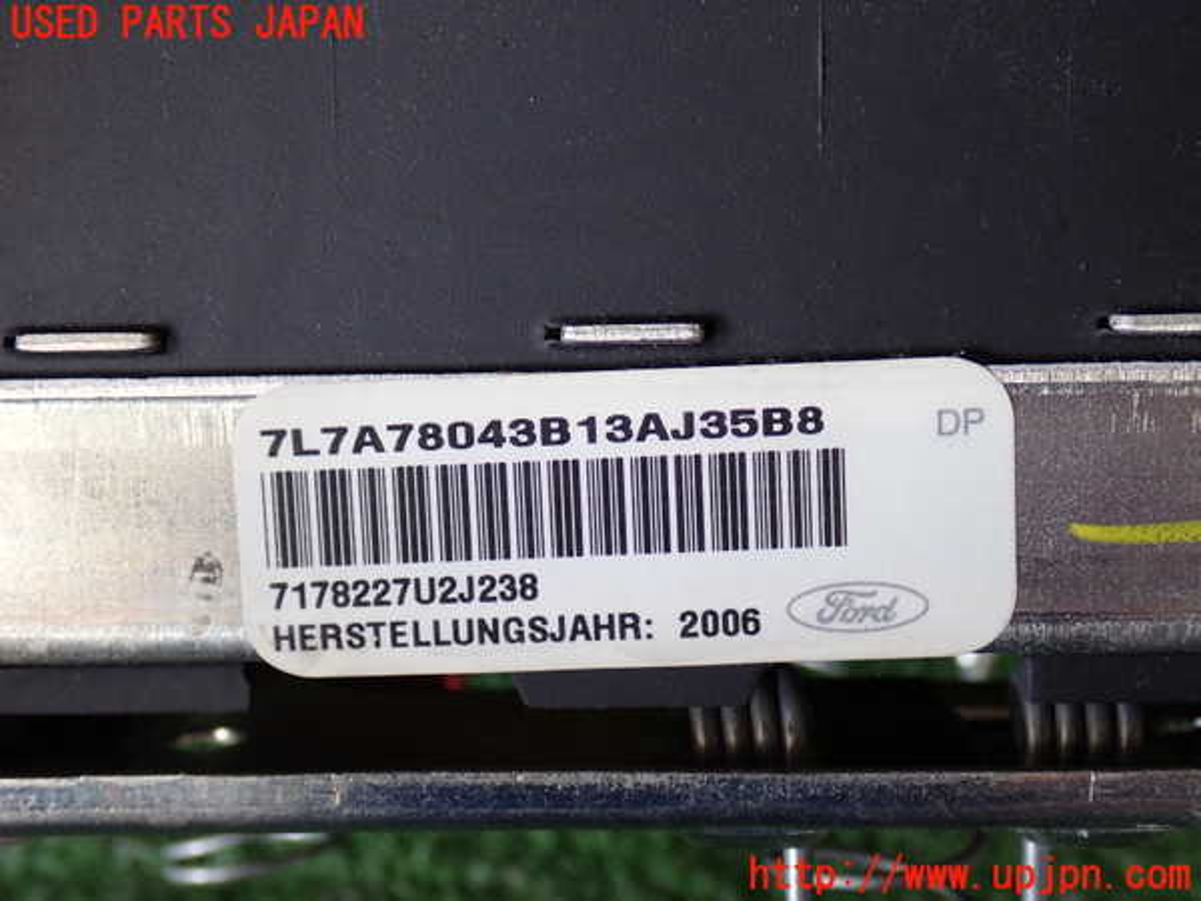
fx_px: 1631
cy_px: 450
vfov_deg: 30.9
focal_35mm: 47
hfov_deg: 40.4
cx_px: 600
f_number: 3.1
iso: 200
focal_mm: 8.4
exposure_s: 1/60
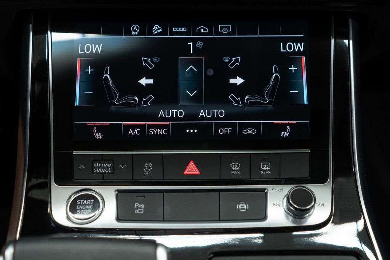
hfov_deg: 46.4
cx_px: 195
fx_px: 455
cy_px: 130
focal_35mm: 42
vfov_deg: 31.9
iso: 500
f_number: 3.2
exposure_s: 1/50
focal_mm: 28
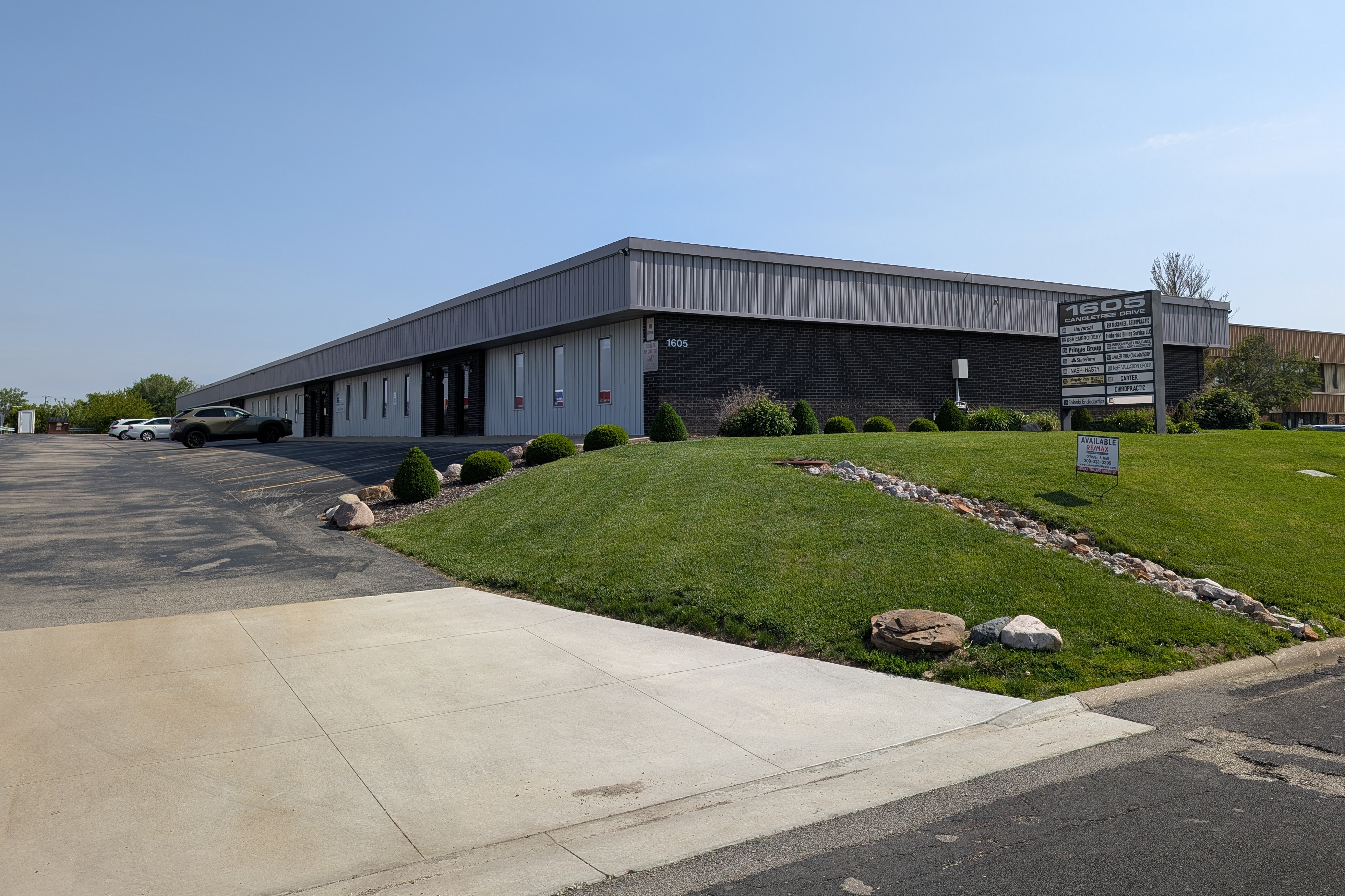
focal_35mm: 26
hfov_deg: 69.4
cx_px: 671
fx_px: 971
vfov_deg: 49.3
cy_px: 373
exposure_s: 1/1431
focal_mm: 6.9
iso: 20
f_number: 1.68
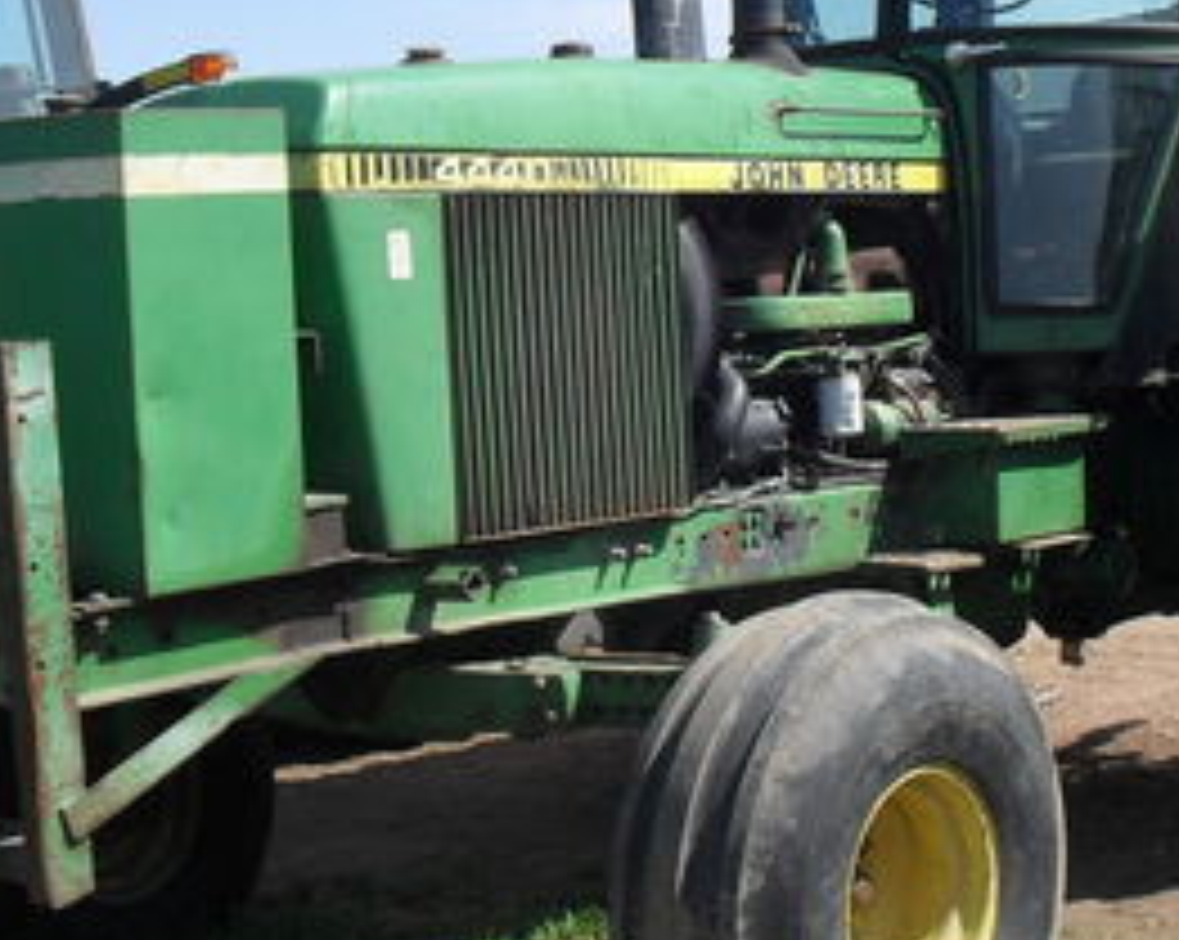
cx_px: 711
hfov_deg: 26.7
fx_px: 2475
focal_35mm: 71
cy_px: 405
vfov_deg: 21.5
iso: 100
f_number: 8.4
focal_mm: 6.3
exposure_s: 1/180
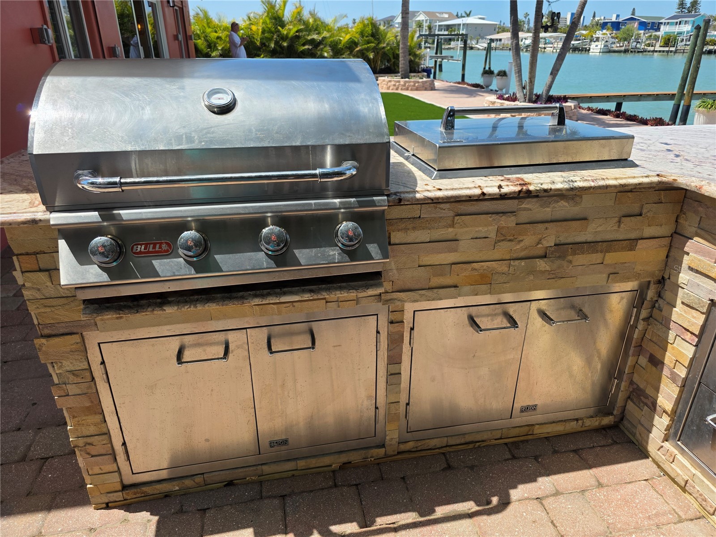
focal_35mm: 23
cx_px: 358
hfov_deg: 73.9
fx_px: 476
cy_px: 268
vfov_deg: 58.9
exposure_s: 1/5017
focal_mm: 6.3
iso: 80
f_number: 1.7
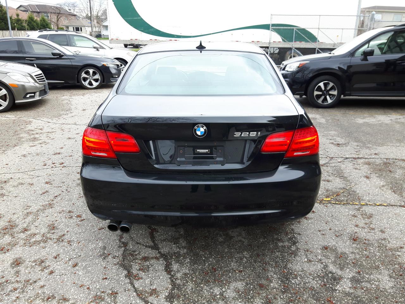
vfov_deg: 45.4
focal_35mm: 31
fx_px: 363
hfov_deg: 58.4
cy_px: 152
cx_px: 202
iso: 40
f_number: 1.9
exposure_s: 1/136
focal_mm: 3.7
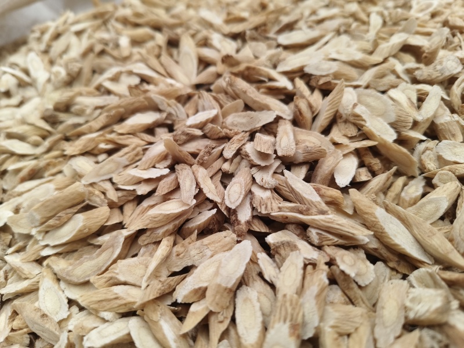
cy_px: 174
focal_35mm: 23
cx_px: 232
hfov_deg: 73.9
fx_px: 308
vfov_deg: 58.9
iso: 177
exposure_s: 1/100
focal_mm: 5.6
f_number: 1.88
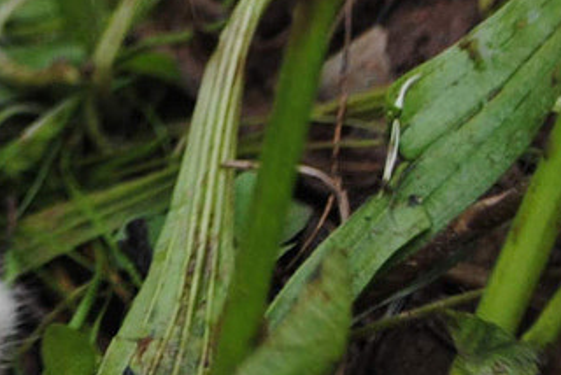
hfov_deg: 6.7
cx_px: -550
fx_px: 4679
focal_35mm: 300
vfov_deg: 4.6
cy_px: -180
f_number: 5.3
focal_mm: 40
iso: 200
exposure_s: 1/125
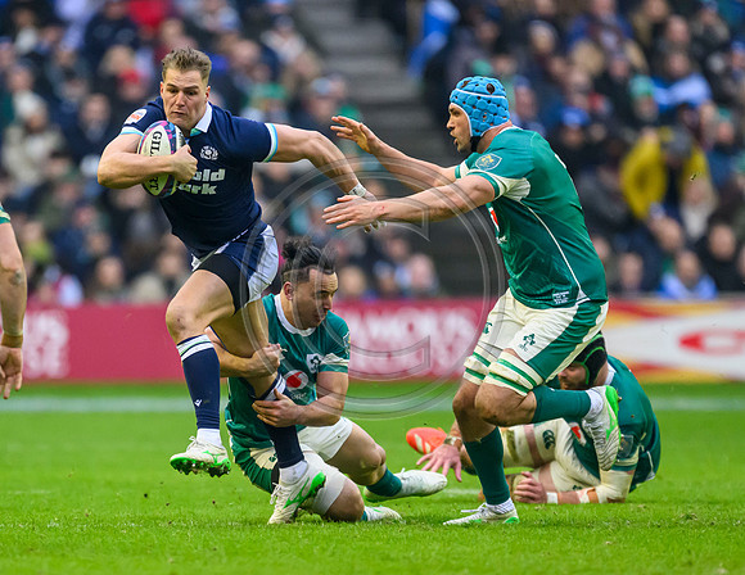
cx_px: 286
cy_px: 402
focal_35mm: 888
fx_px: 19327
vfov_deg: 1.7
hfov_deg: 2.2
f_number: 4
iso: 5000
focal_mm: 560
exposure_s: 1/1600
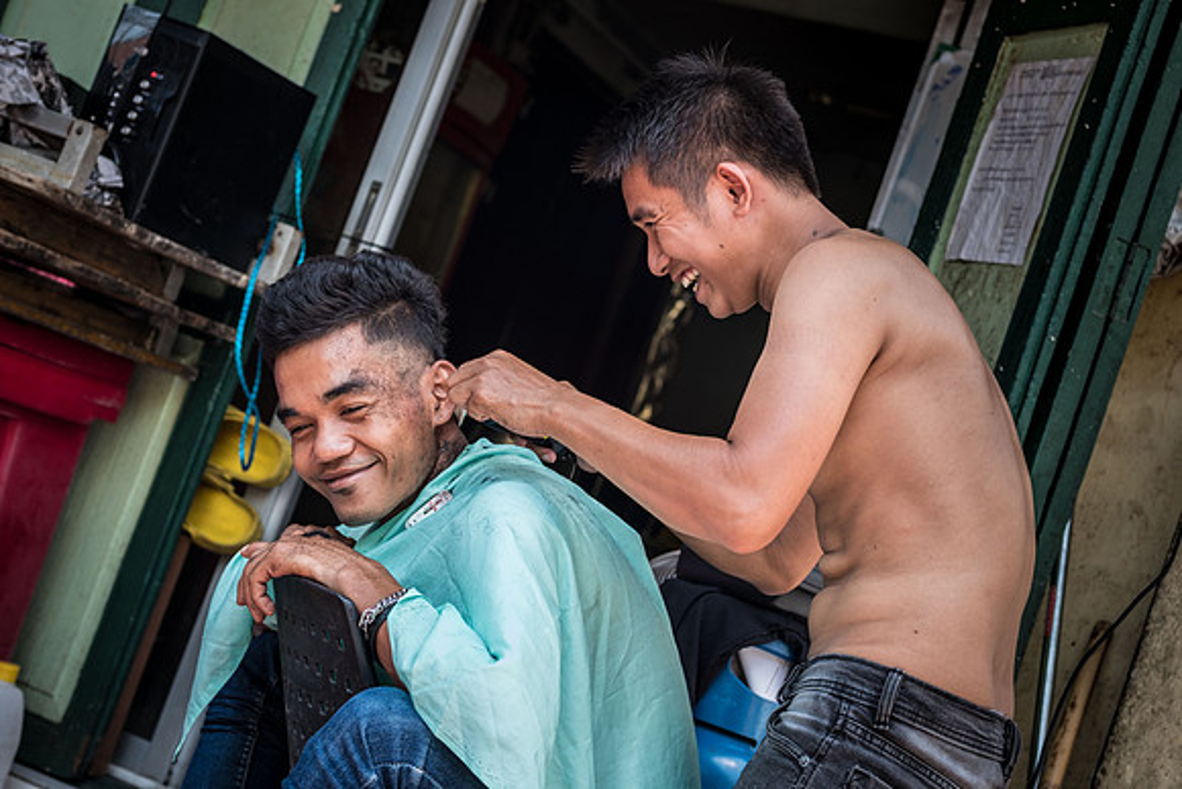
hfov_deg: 27.0
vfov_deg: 18.2
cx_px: 591
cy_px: 394
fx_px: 2463
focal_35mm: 75
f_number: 4
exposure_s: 1/125
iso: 200
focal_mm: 50
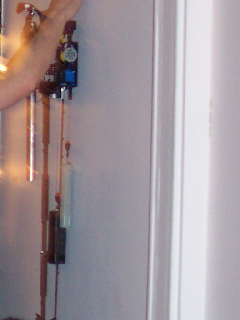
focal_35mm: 139
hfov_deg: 10.2
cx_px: -150
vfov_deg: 14.2
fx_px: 1286
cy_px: 239
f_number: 2.8
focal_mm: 8
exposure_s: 1/30
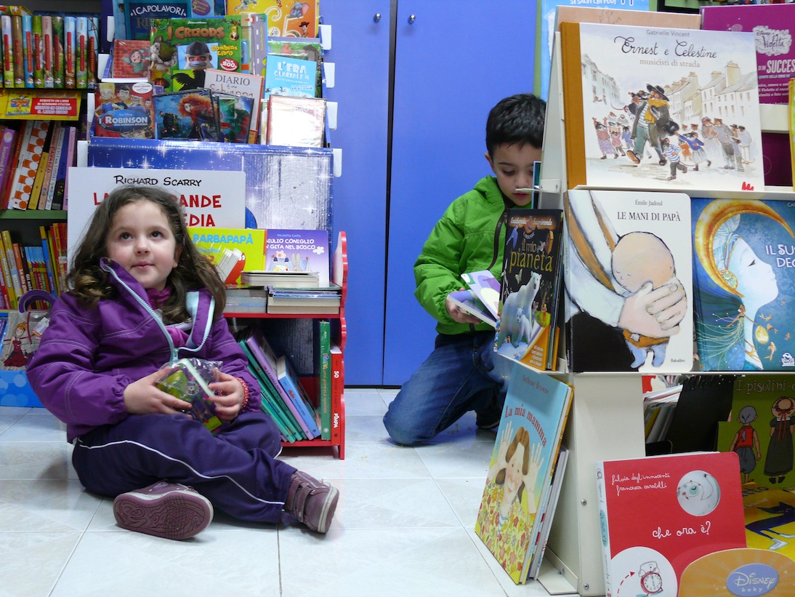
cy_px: 298
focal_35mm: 43
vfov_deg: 33.6
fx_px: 988
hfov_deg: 43.8
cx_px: 398
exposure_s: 1/30
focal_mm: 9.1
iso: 200
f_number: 2.8
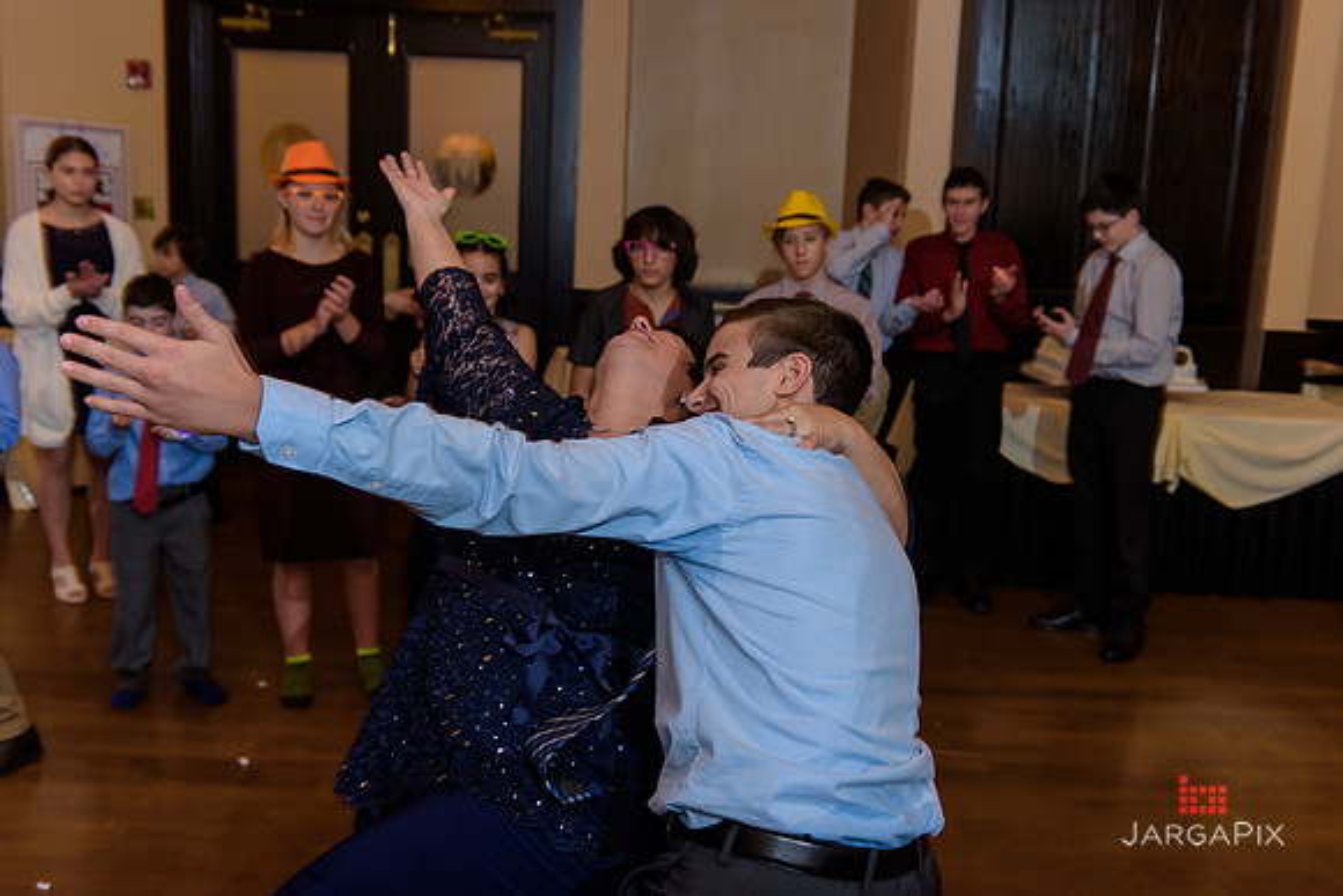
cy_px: 448
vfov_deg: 33.4
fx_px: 1493
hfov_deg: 48.4
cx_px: 672
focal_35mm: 40
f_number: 3.2
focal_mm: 40
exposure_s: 1/125
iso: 1250
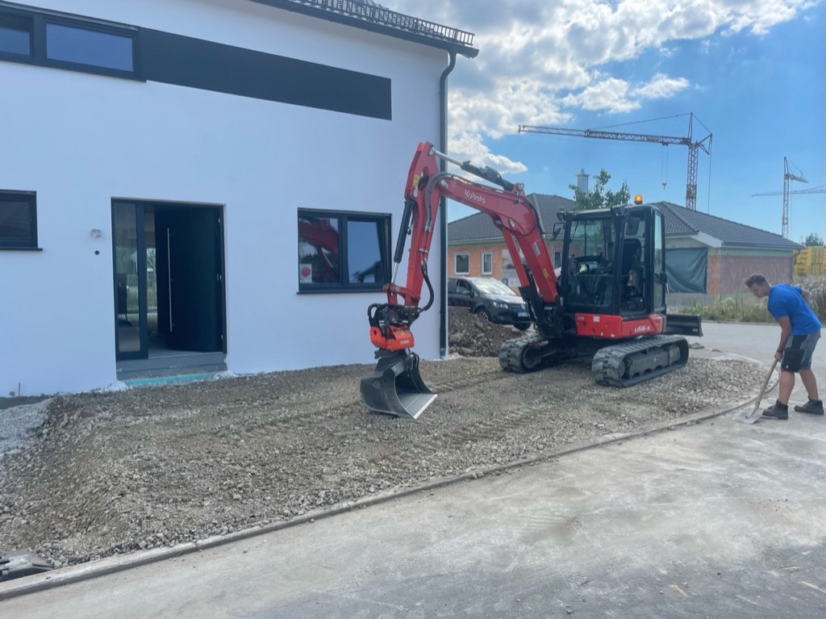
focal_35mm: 26
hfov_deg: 67.3
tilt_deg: -3.4
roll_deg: +0.5
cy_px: 310
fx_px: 620
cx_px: 413
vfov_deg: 53.0
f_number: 1.6
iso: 32
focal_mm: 4.2
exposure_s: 1/2353
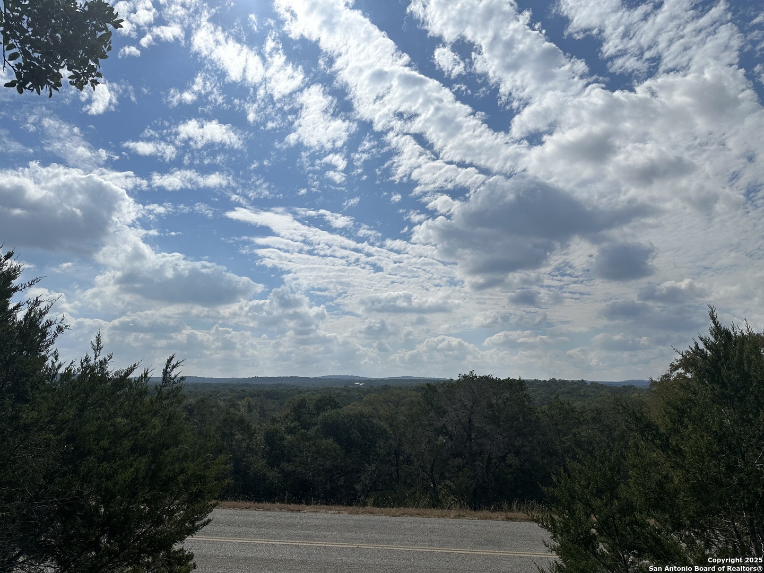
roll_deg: +0.3
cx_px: 382
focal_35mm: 24
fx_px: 530
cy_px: 286
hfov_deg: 71.6
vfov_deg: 56.8
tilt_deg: +10.6
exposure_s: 1/22727
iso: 64
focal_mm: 6.86
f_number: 1.78
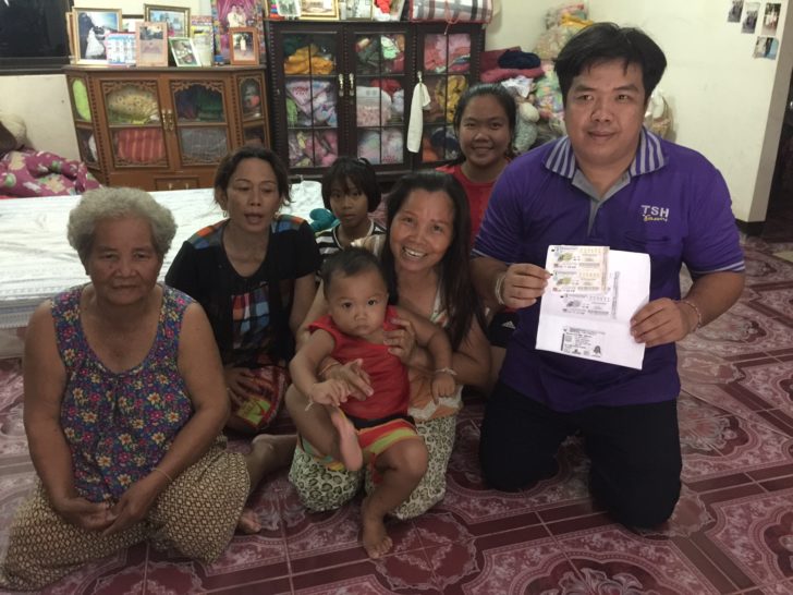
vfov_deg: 48.2
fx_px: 664
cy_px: 298
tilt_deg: -20.2
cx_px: 396
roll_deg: -0.4
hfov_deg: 61.7
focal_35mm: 29
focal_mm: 4.15
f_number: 2.2
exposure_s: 1/4
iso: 160
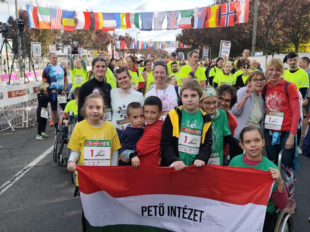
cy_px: 116
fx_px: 304
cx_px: 155
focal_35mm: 34
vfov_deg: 41.8
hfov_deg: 54.0
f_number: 1.65
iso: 50
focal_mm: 6.19
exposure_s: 1/490
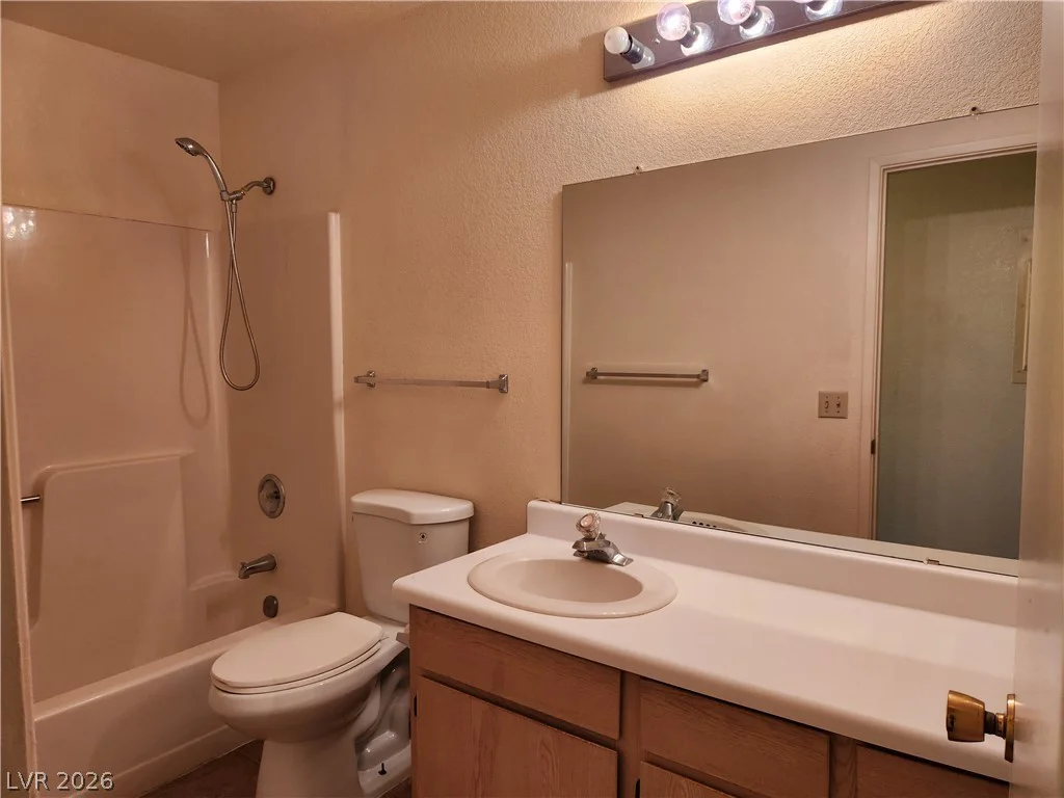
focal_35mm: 23
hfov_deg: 73.9
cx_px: 532
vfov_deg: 58.9
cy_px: 399
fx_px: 707
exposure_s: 1/180
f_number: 1.8
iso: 160
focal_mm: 5.4
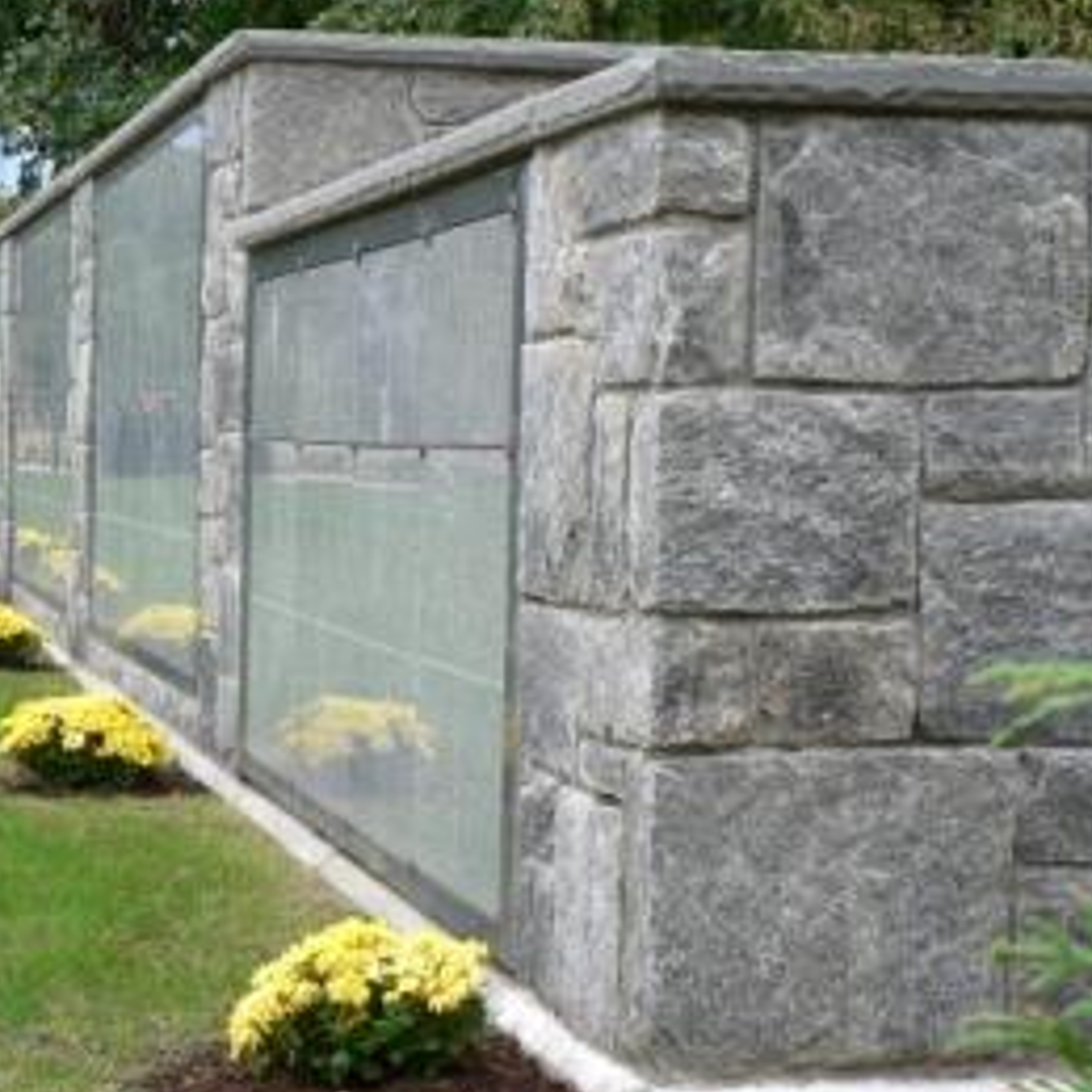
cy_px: 580
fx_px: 3533
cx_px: 319
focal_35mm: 99
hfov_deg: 17.5
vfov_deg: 17.6
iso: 80
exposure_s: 1/100
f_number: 3.2
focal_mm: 10.9
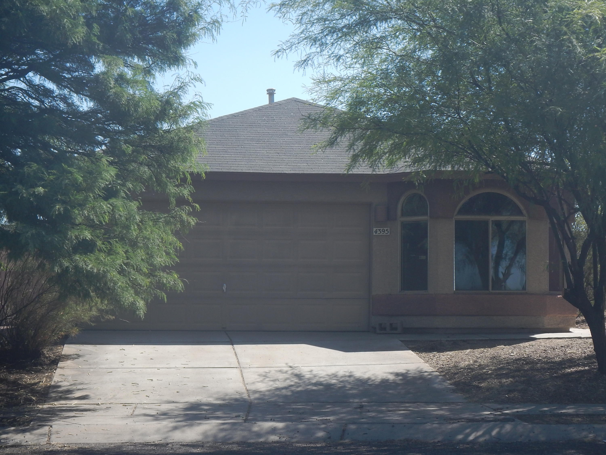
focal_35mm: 83
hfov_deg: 23.6
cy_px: 228
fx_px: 1453
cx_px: 303
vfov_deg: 17.8
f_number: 4.4
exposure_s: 1/640
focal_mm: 15
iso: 125
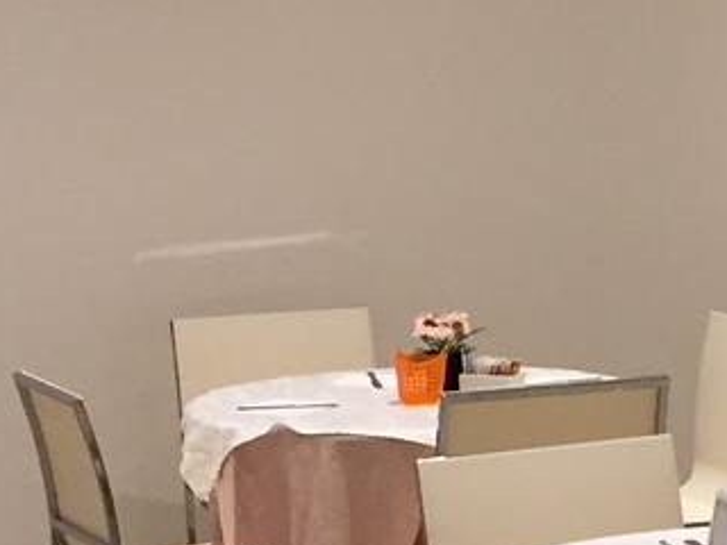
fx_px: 3108
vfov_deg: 10.0
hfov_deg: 13.0
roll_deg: +1.0
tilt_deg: -10.0
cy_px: 461
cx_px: 859
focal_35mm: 148
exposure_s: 1/33
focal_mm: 4.15
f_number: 2.2
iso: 64
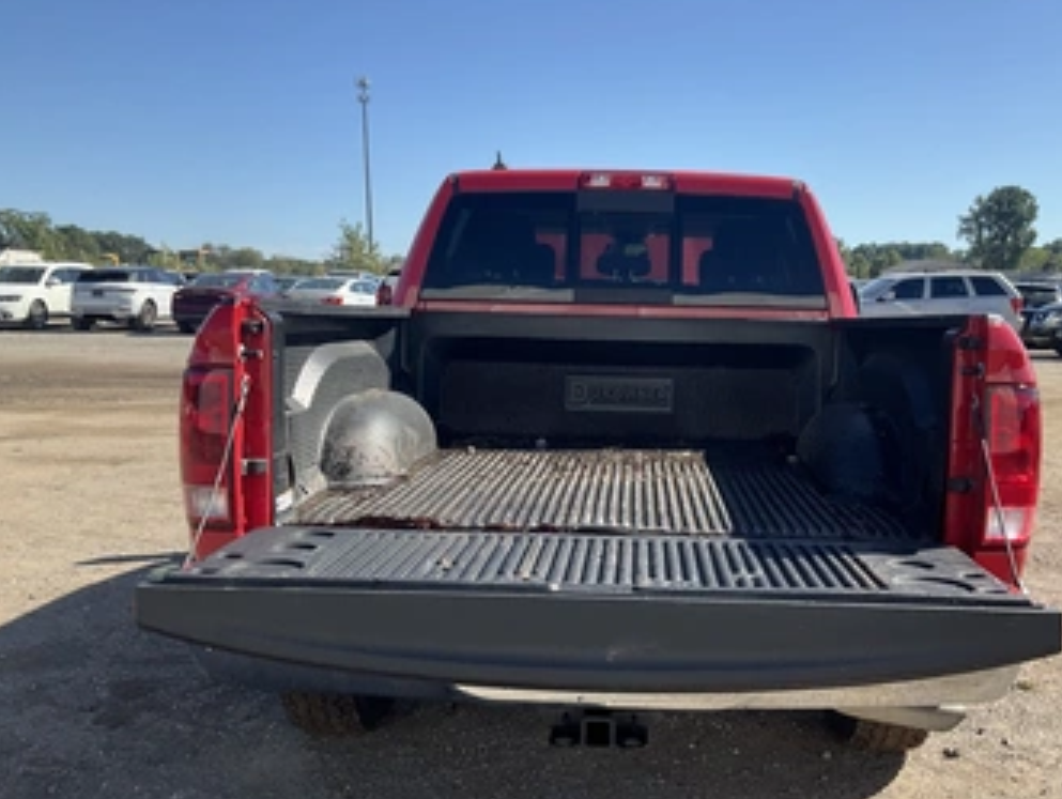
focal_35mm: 35
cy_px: 433
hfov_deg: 52.4
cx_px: 606
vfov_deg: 40.7
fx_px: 1075
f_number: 1.8
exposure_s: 1/1250
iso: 25
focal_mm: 3
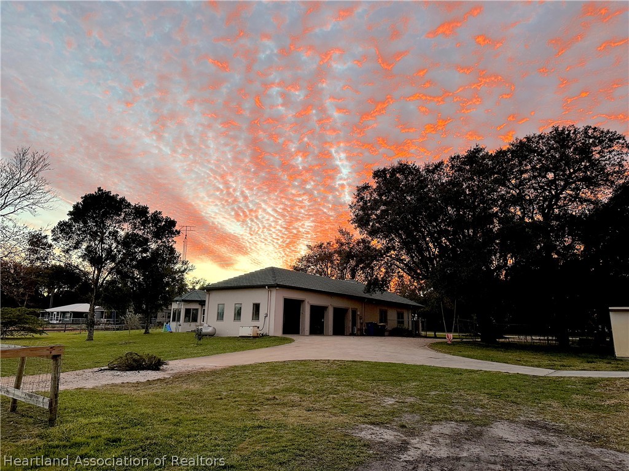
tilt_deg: +12.0
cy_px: 236
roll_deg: -1.5
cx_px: 314
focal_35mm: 24
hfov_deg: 71.6
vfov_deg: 56.8
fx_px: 436
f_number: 1.78
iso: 125
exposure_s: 1/121
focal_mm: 6.86
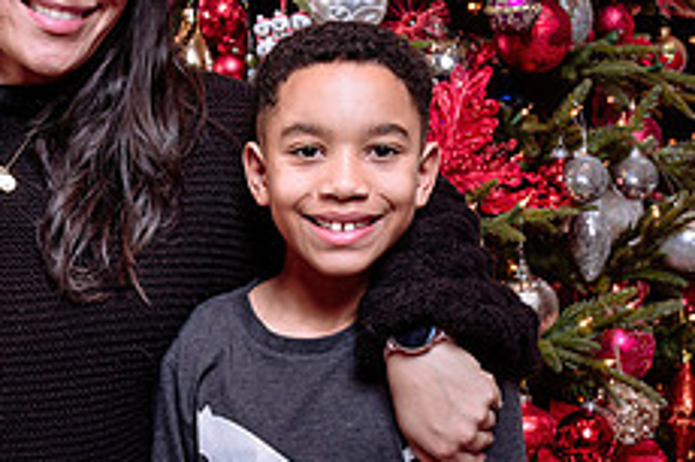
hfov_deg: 24.6
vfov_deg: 16.8
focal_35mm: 81
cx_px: 130
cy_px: 278
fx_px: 1563
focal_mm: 29.5
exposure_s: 1/60
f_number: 4.5
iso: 200
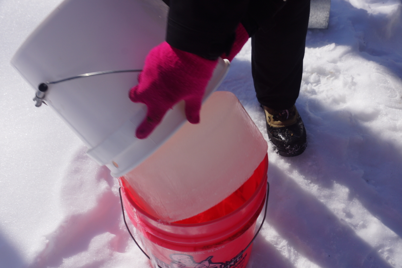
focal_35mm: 42
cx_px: 201
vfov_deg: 31.9
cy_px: 134
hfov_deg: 46.4
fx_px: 469
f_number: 9
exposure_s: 1/100
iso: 100
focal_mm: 28
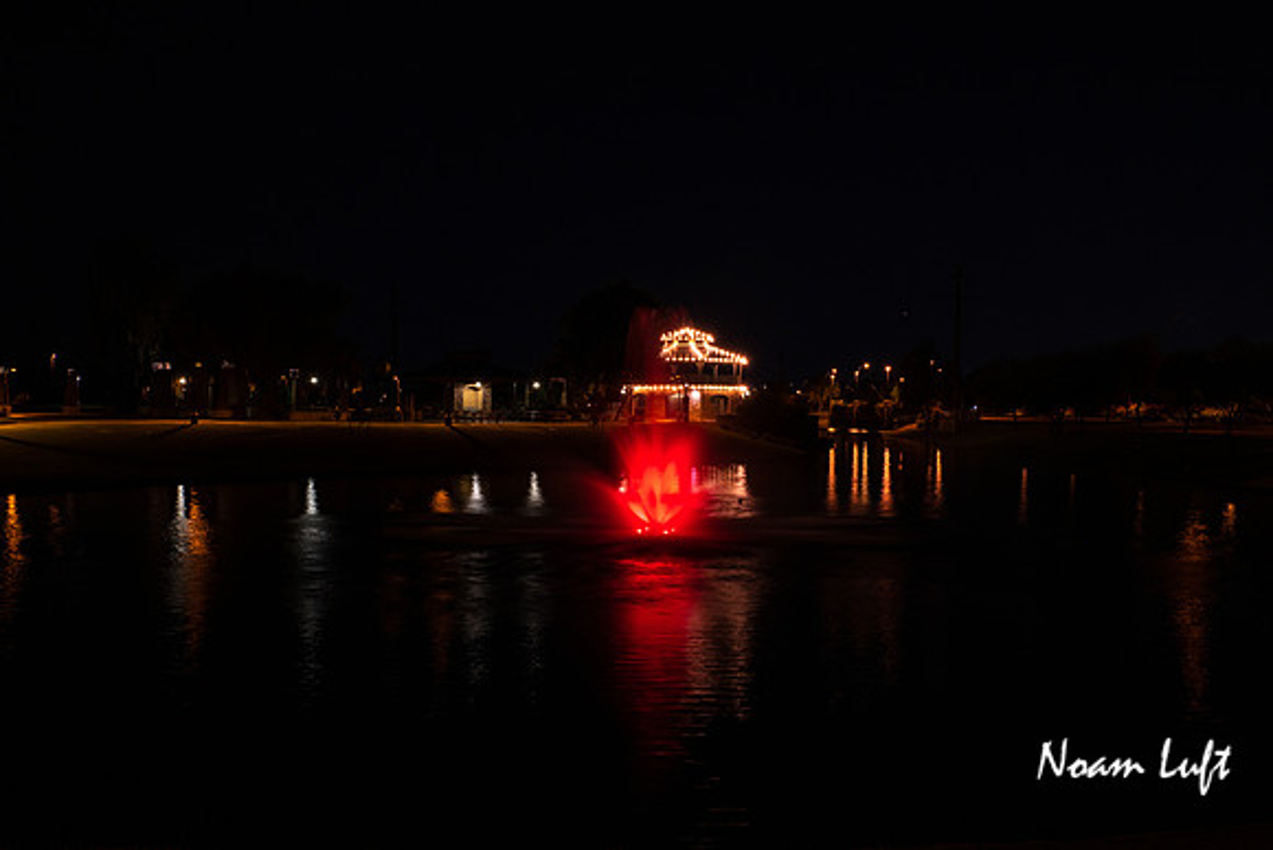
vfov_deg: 31.9
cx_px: 636
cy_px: 425
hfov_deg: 46.4
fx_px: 1485
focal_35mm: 42
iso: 200
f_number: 14
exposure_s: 3
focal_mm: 42
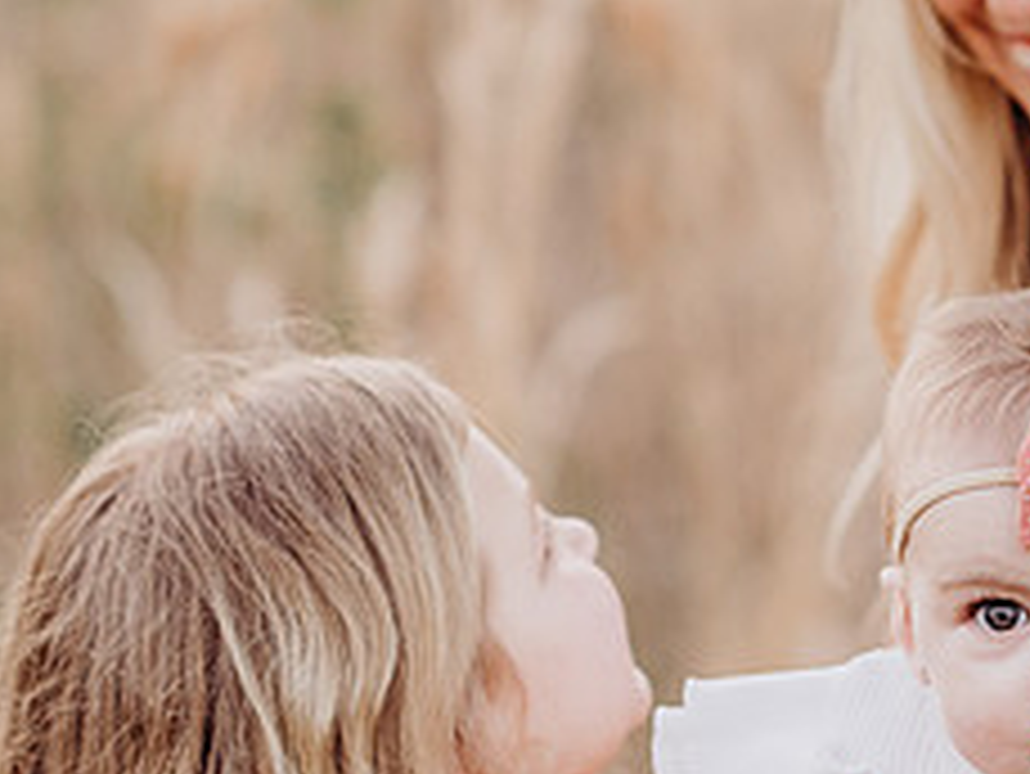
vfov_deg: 7.2
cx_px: 999
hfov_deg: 9.5
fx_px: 6163
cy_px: 614
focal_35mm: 207
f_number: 2.5
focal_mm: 85
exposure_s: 1/320
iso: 320
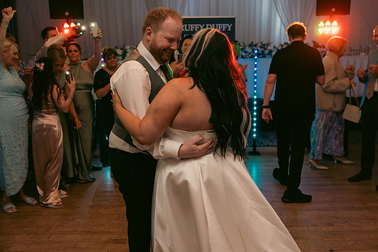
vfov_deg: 36.0
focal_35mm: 37
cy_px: 126
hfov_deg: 51.9
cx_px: 189
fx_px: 389
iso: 2500
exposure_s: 1/160
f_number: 3.5
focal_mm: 37
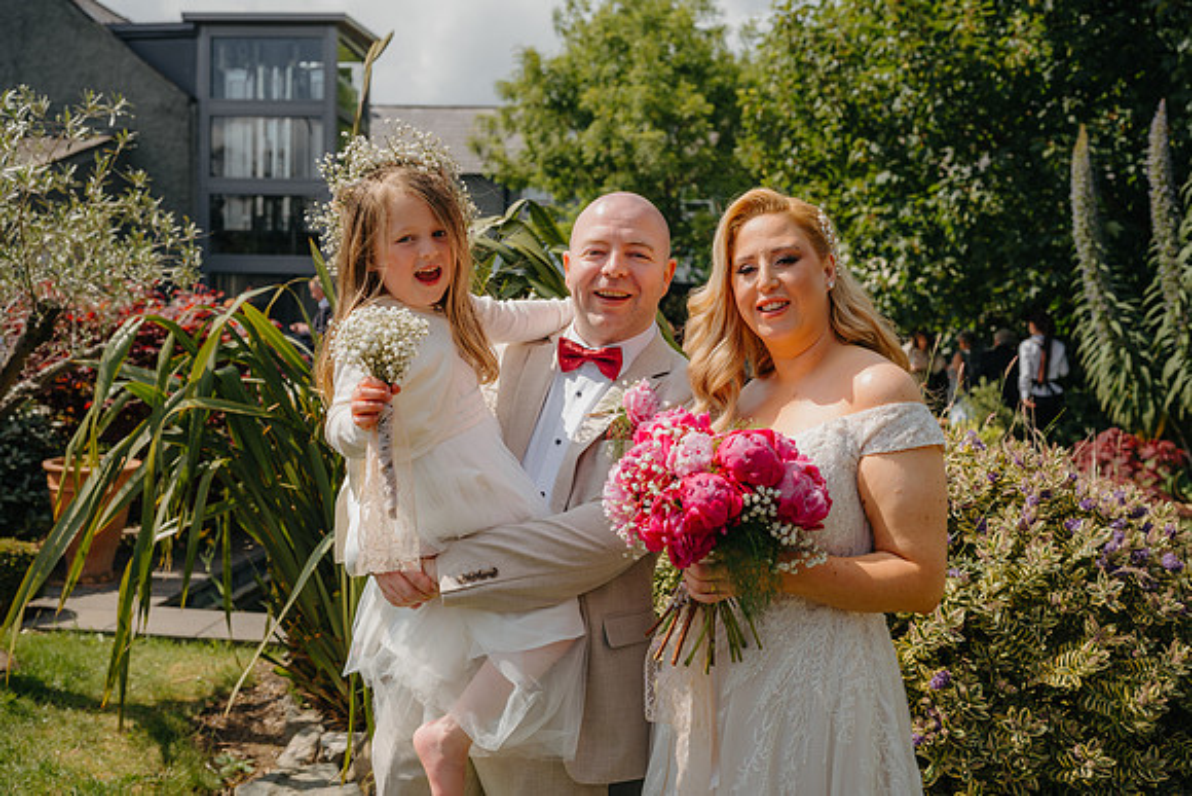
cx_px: 596
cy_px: 398
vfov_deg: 37.9
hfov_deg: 54.4
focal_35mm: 35
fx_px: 1159
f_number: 4
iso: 100
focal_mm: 35
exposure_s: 1/800
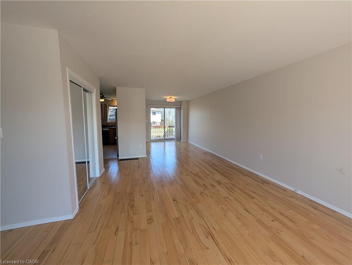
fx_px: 122
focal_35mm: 12
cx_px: 176
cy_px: 132
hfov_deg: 110.5
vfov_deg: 94.6
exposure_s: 1/366
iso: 63
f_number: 1.7
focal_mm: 2.02
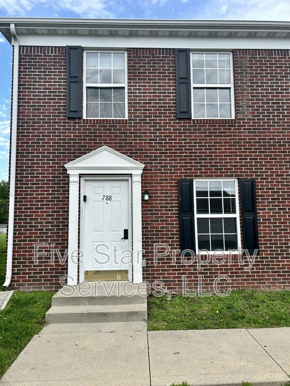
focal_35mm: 26
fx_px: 290
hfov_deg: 53.1
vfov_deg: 67.3
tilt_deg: +5.4
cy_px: 193
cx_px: 145
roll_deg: +1.0
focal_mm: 5.7
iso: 50
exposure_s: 1/2123
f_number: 1.5
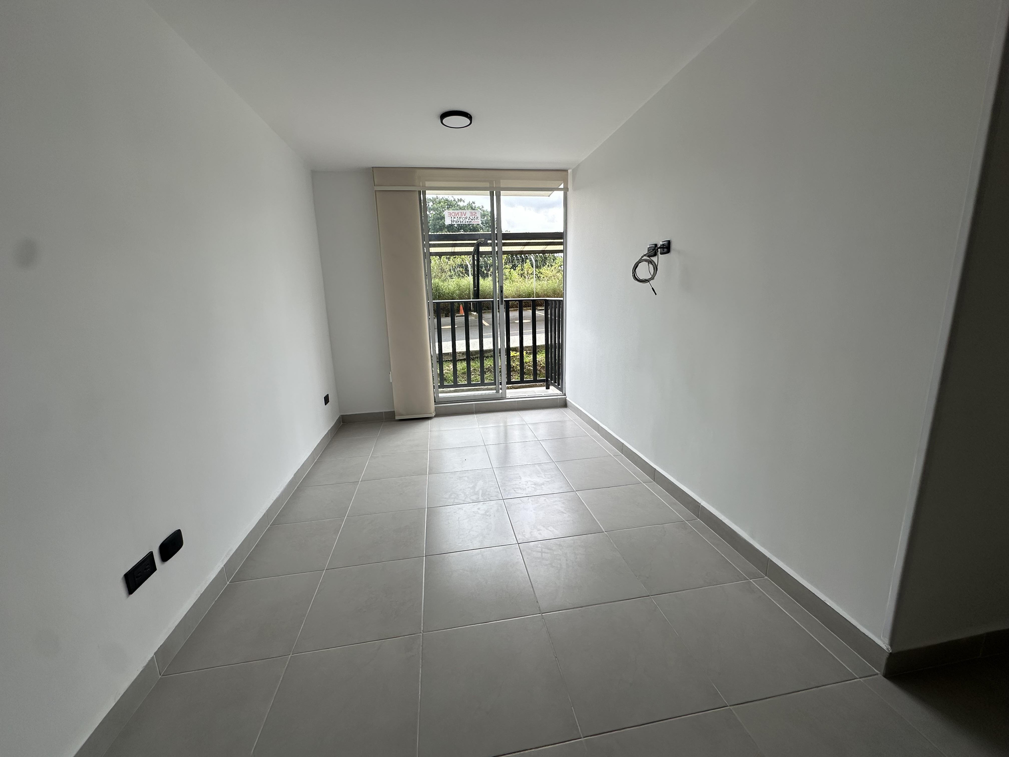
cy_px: 378
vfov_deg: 85.7
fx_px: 408
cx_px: 504
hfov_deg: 102.1
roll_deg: +2.3
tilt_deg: -12.0
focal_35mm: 14
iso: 40
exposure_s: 1/404
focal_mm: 2.22
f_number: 2.2
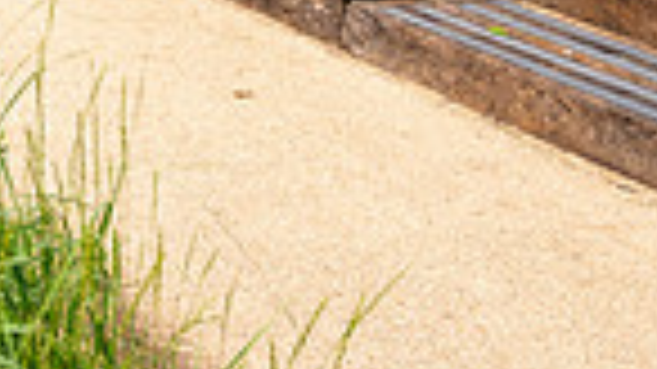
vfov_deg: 9.0
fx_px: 2142
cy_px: -490
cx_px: -297
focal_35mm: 123
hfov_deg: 16.1
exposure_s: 1/320
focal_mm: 29.5
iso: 100
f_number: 8
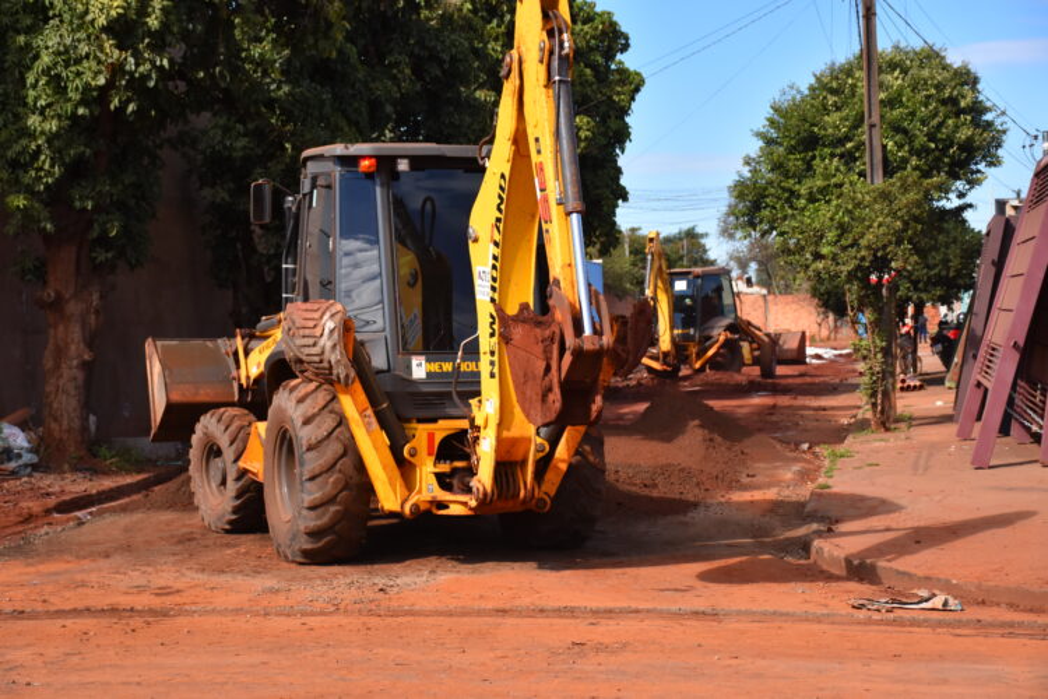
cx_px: 524
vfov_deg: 18.9
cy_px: 350
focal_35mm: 72
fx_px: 2096
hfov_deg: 28.1
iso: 640
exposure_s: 1/3200
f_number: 4.5
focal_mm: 48
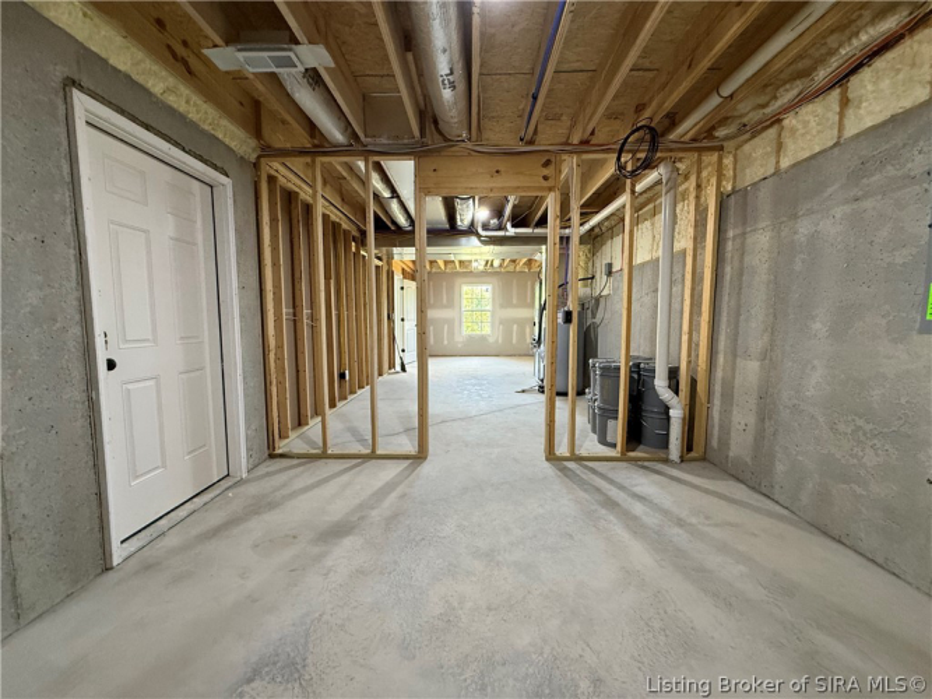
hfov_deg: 102.1
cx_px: 466
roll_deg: +0.4
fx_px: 377
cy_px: 350
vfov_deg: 85.7
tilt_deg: -3.8
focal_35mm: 14
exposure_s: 1/60
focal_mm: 2.22
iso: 400
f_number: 2.2
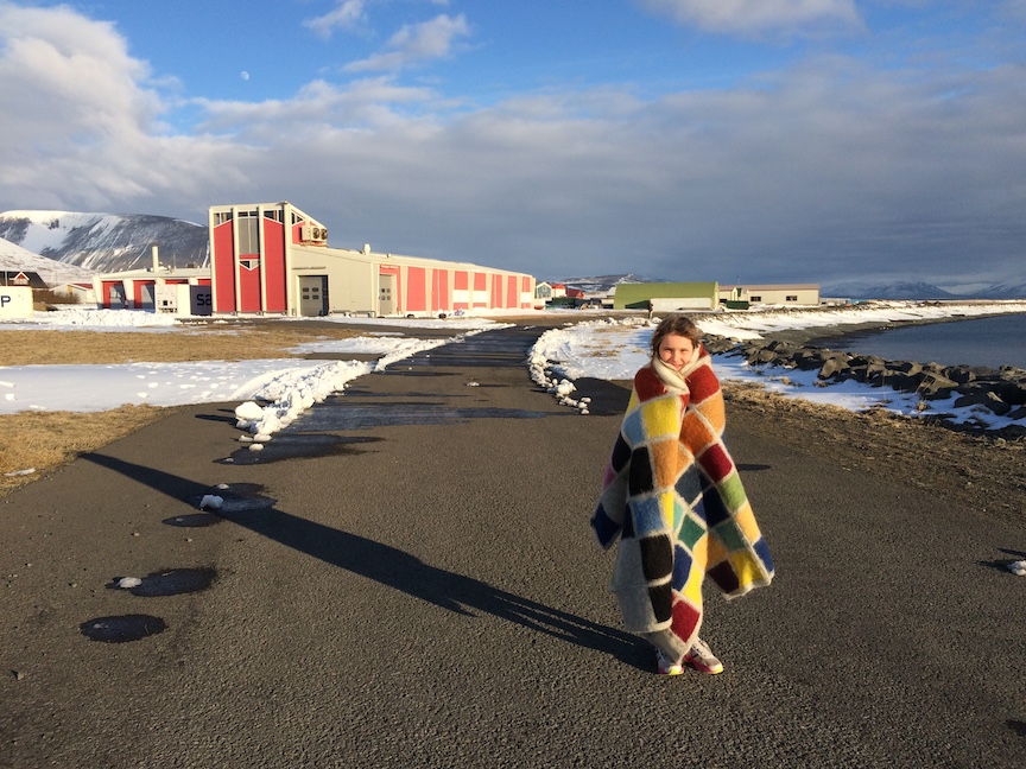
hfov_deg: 61.7
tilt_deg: -5.9
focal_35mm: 29
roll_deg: +0.8
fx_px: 860
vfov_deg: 48.2
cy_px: 384
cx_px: 513
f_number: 2.2
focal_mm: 4.15
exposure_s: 1/1709
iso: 32
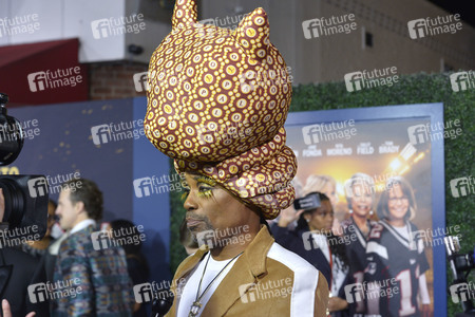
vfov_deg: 19.5
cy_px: 158
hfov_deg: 28.8
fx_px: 924
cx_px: 238
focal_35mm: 70
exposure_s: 1/320
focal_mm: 70
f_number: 6.3
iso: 2000
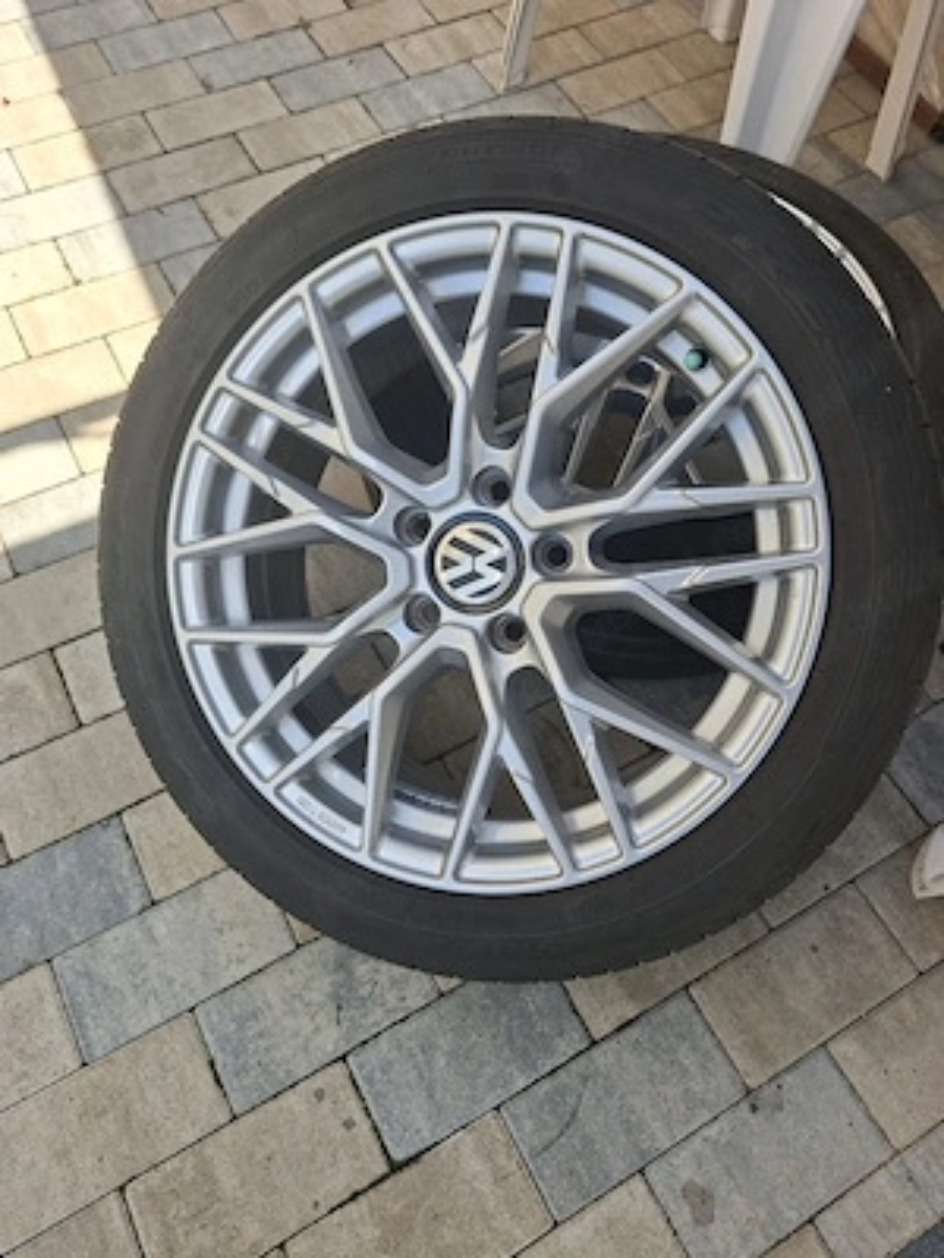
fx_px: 836
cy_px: 629
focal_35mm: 23
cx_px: 472
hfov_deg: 58.9
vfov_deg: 73.9
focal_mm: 5.54
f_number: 1.8
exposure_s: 1/455
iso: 50
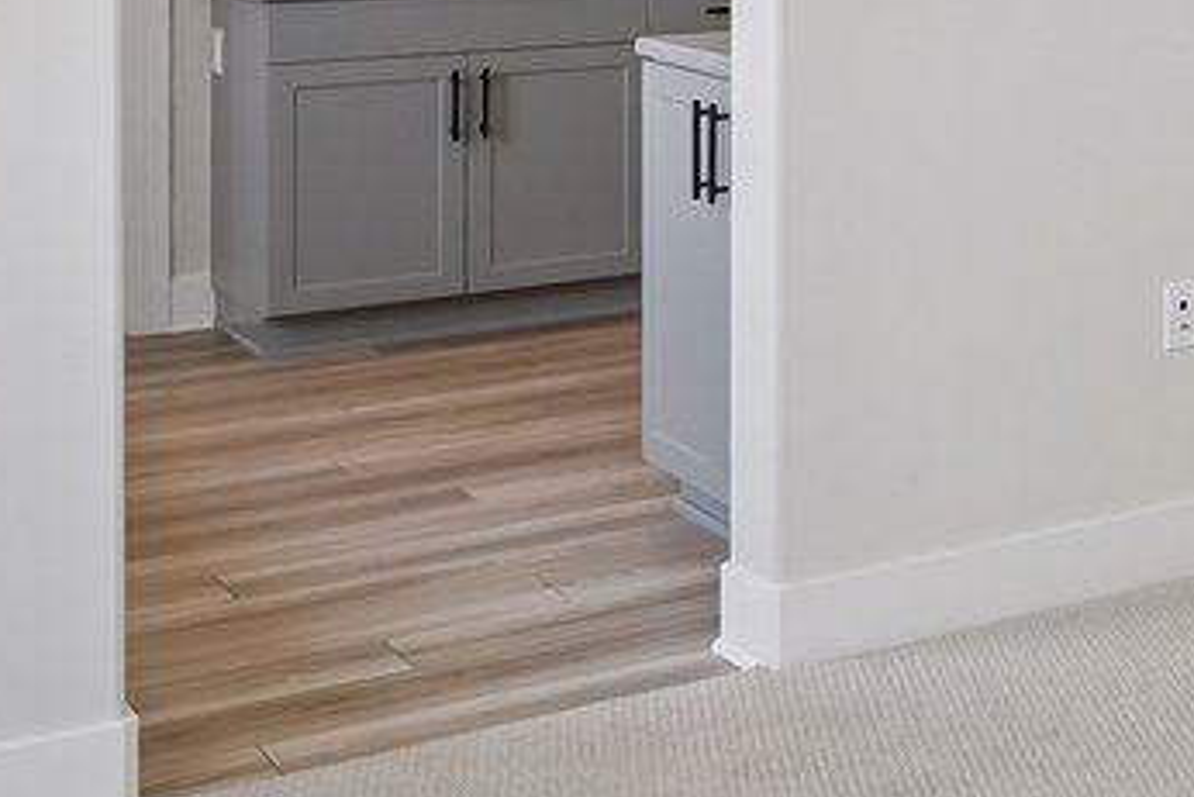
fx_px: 2356
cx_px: 1663
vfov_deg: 18.1
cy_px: -185
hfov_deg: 24.0
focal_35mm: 71
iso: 160
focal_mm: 12
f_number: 8
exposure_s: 1/30
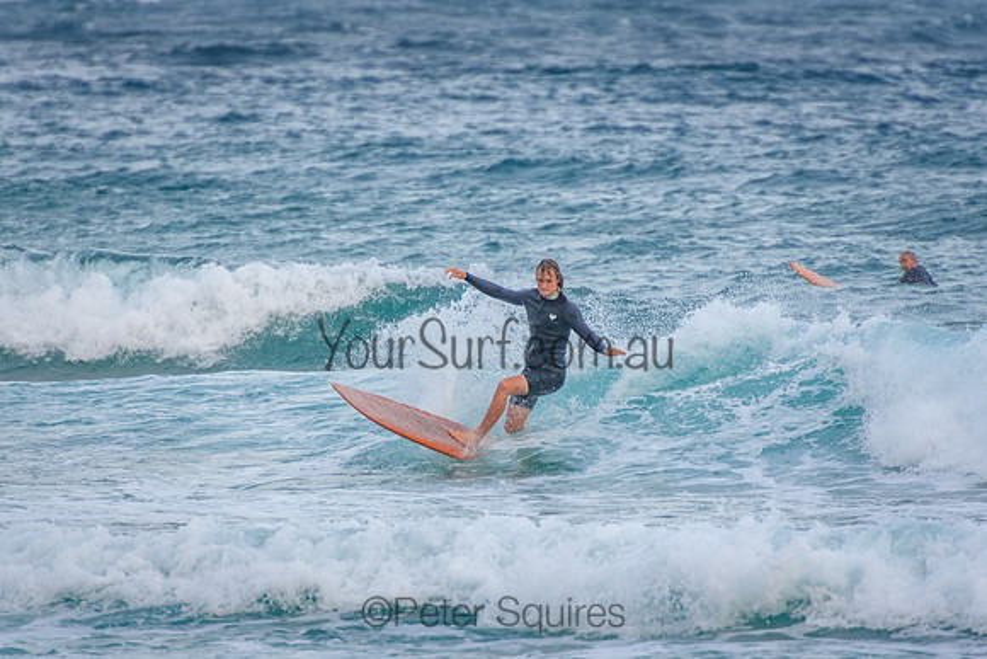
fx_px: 16858
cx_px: 494
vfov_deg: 2.2
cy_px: 330
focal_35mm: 615
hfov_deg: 3.4
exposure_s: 1/1600
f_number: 5.6
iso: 720
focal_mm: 400
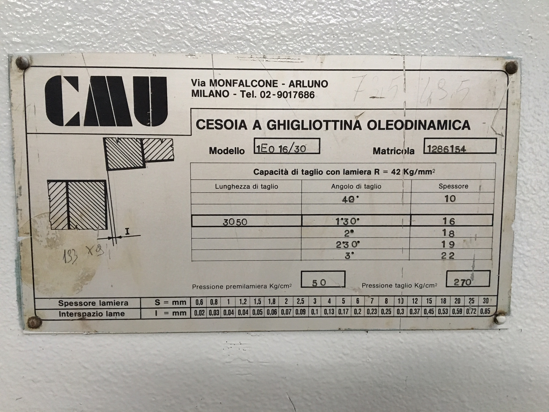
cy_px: 206
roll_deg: +0.7
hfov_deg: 61.7
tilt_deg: +5.2
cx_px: 274
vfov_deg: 48.2
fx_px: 460
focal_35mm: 29
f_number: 2.2
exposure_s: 1/33
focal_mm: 4.15
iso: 200
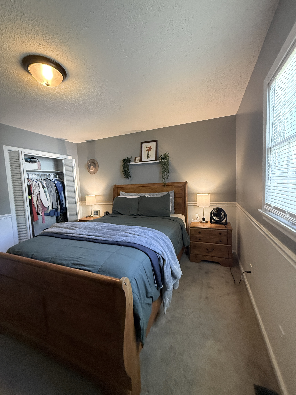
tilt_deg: -2.6
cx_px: 148
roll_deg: +1.6
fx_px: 160
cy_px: 198
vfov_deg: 102.1
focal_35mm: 14
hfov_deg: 85.7
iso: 400
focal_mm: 2.22
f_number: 2.2
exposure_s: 1/60
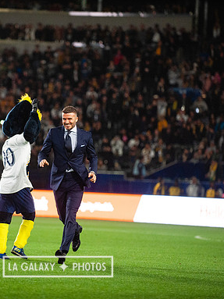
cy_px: 149
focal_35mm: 255
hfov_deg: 5.8
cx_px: 58
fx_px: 2201
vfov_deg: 7.8
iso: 3200
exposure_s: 1/2000
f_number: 2.8
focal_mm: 175
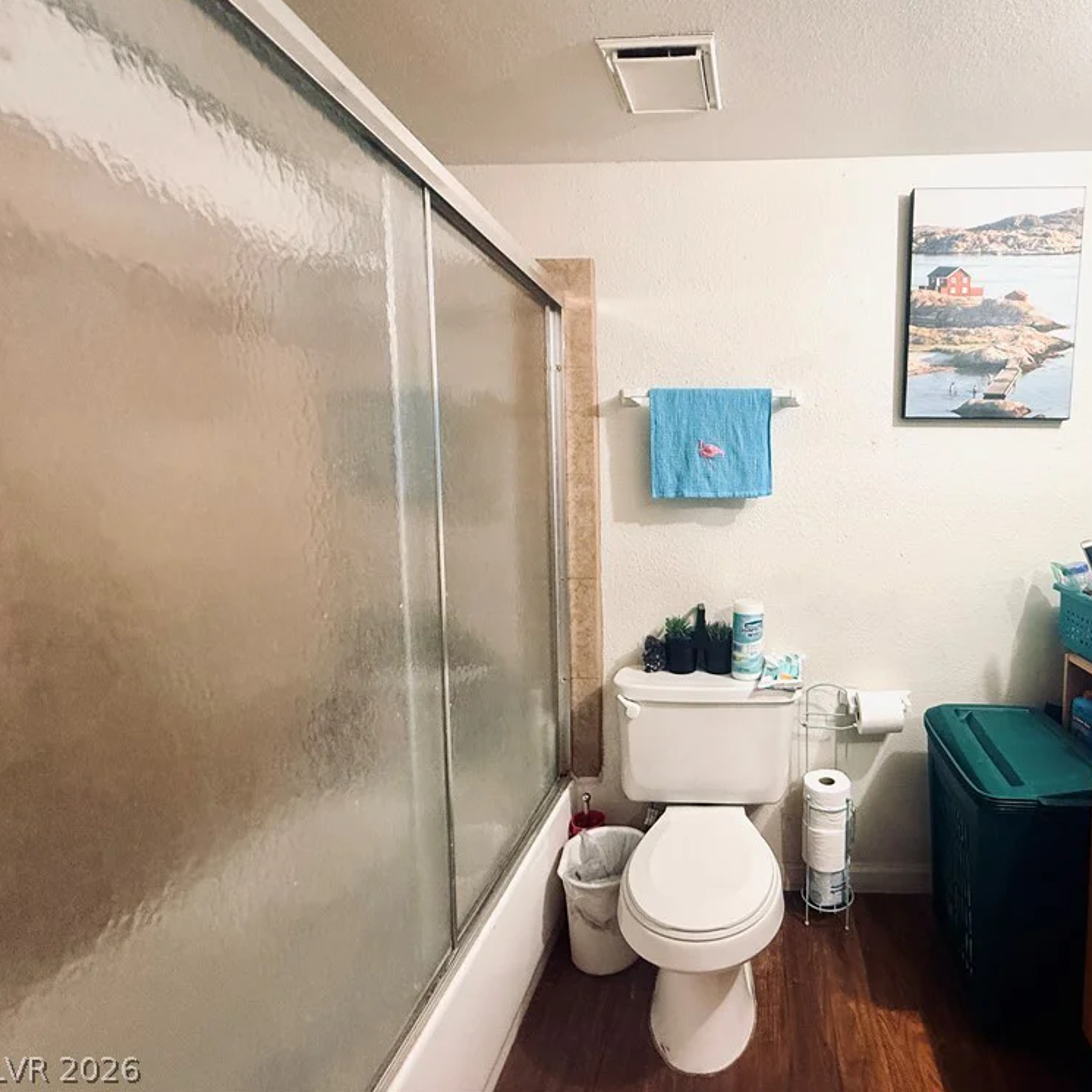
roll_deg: +0.4
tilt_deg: -4.8
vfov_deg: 83.9
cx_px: 730
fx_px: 607
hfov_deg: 81.1
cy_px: 531
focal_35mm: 17
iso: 320
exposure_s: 1/60
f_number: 2.2
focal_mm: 2.22
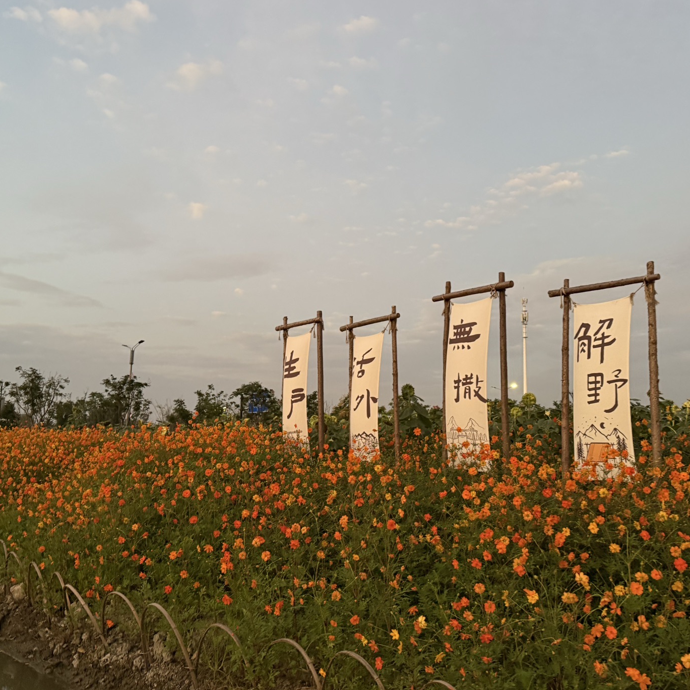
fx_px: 699
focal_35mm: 31
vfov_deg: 52.5
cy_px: 344
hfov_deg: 52.5
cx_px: 349
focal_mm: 6.76
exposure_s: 1/50
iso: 500
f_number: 1.78
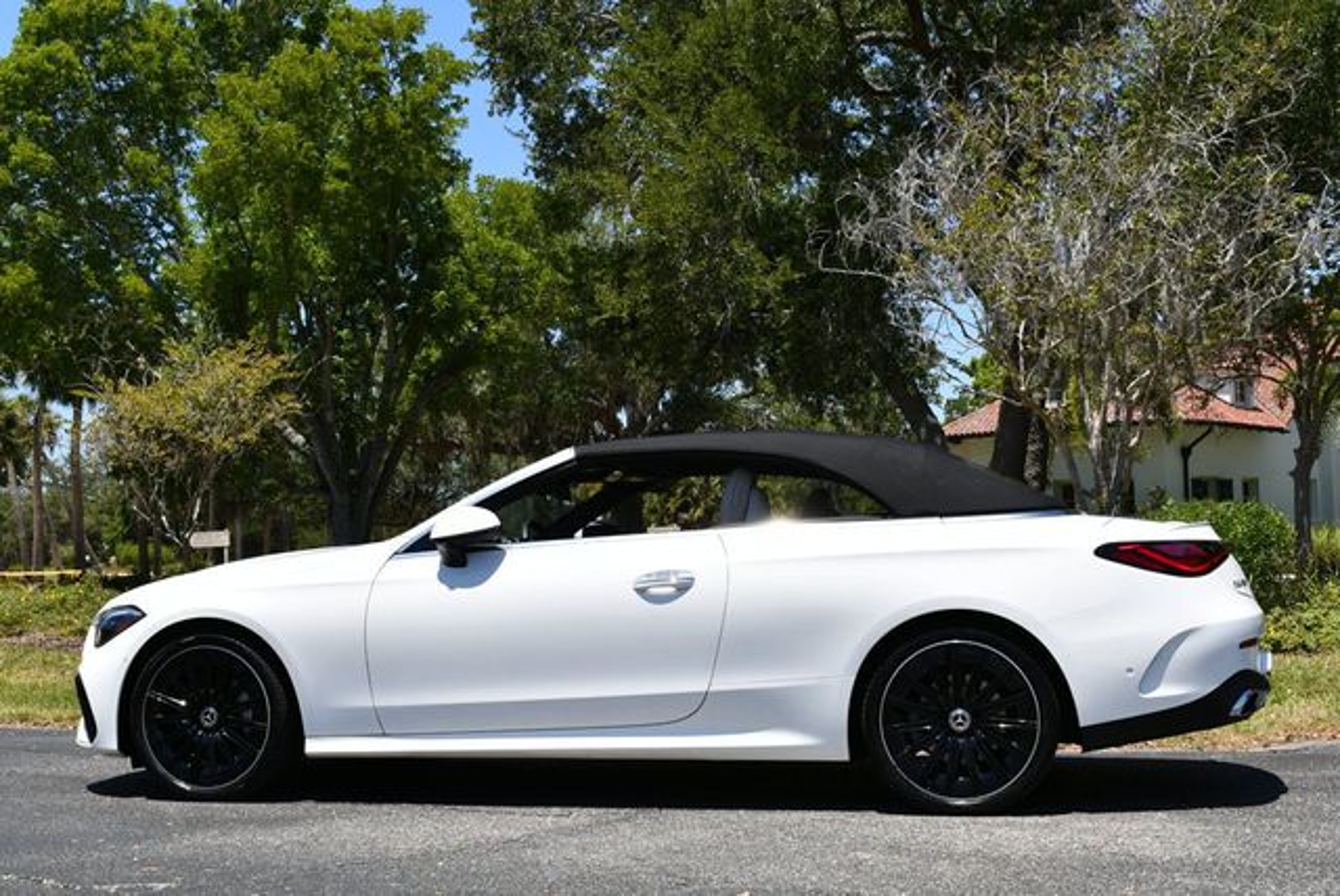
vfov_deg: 28.1
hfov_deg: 41.1
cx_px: 670
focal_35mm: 48
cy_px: 448
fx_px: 1788
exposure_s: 1/250
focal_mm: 24
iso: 100
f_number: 8
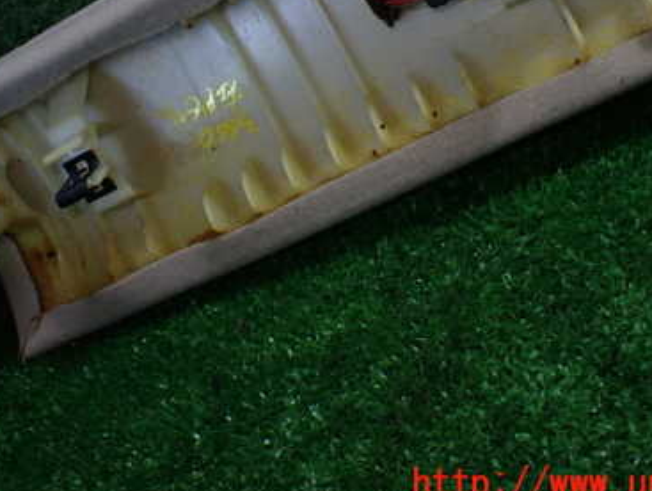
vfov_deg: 29.1
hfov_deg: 38.8
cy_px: 107
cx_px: 281
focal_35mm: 49
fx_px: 924
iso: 250
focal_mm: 5.4
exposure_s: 1/125
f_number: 2.3
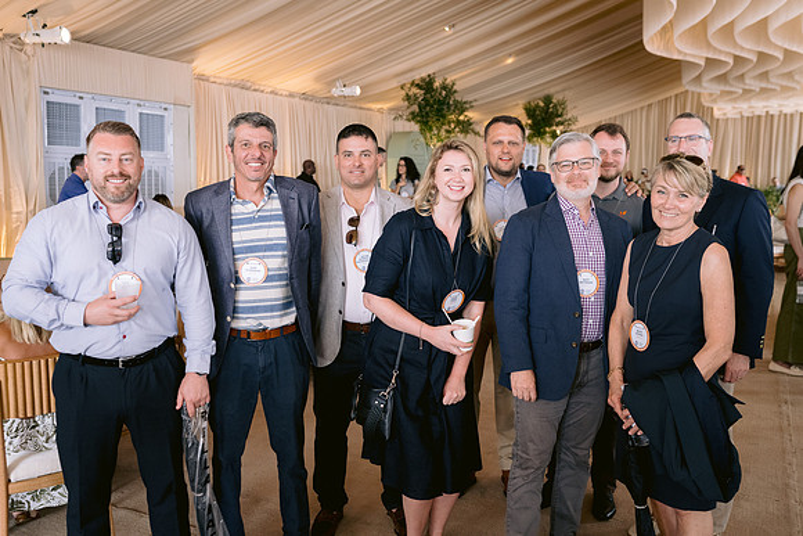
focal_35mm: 35
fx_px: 781
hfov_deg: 54.4
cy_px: 268
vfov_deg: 37.9
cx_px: 402
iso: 1600
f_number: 4
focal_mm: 35
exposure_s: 1/80
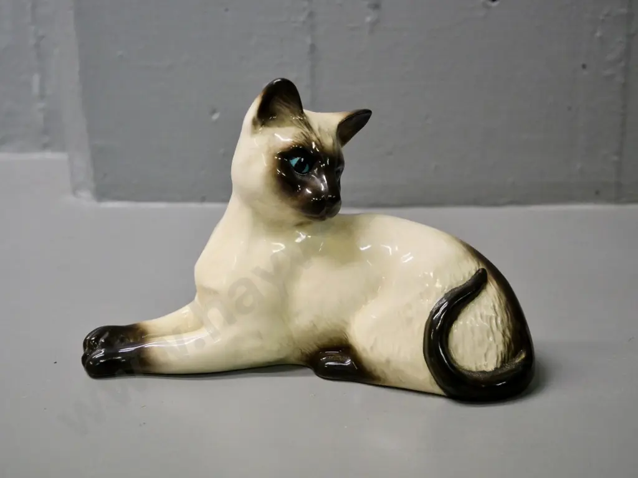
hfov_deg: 35.5
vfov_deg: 27.0
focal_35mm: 54
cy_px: 239
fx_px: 995
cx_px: 319
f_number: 4.9
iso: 3200
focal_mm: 27
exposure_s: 1/200
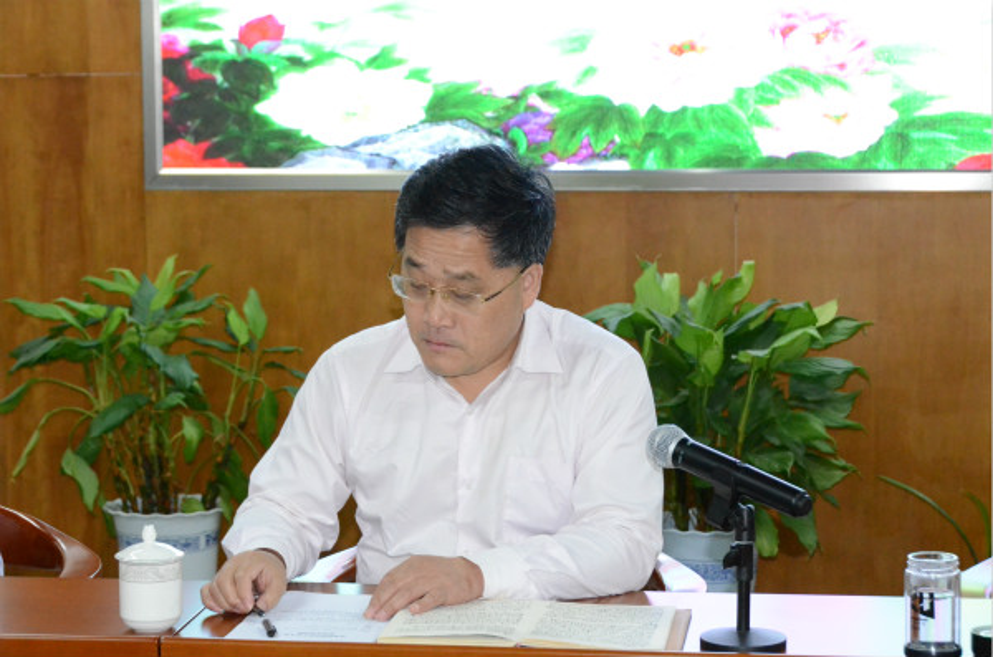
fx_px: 2477
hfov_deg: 22.7
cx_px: 496
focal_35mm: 90
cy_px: 328
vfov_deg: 15.1
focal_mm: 60
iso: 6400
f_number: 8
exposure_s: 1/60
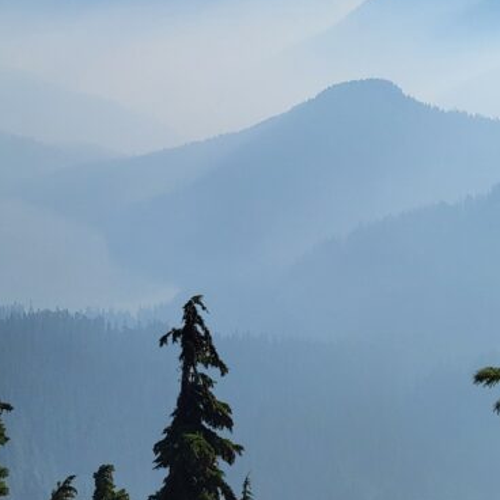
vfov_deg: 26.3
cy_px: 91
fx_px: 1046
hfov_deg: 26.9
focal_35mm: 64
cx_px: 283
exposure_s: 1/10000
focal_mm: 5.4
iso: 40
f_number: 1.8
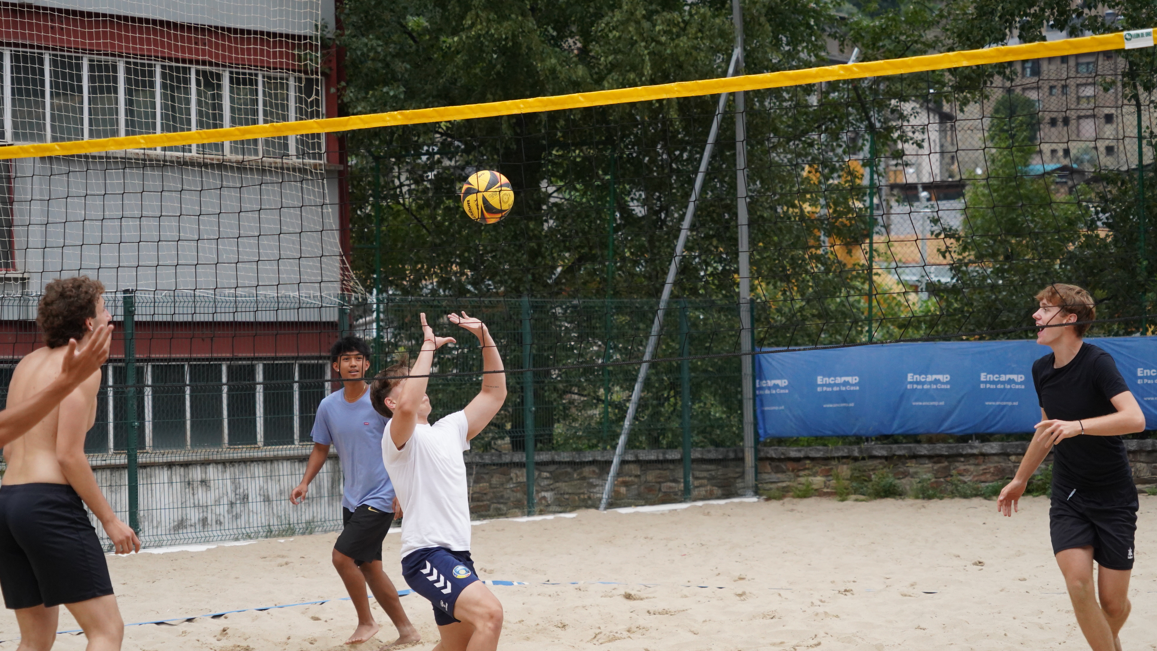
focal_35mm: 95
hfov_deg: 22.5
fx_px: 2914
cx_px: 581
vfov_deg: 12.7
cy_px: 356
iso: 3200
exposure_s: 1/2000
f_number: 5.6
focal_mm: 90
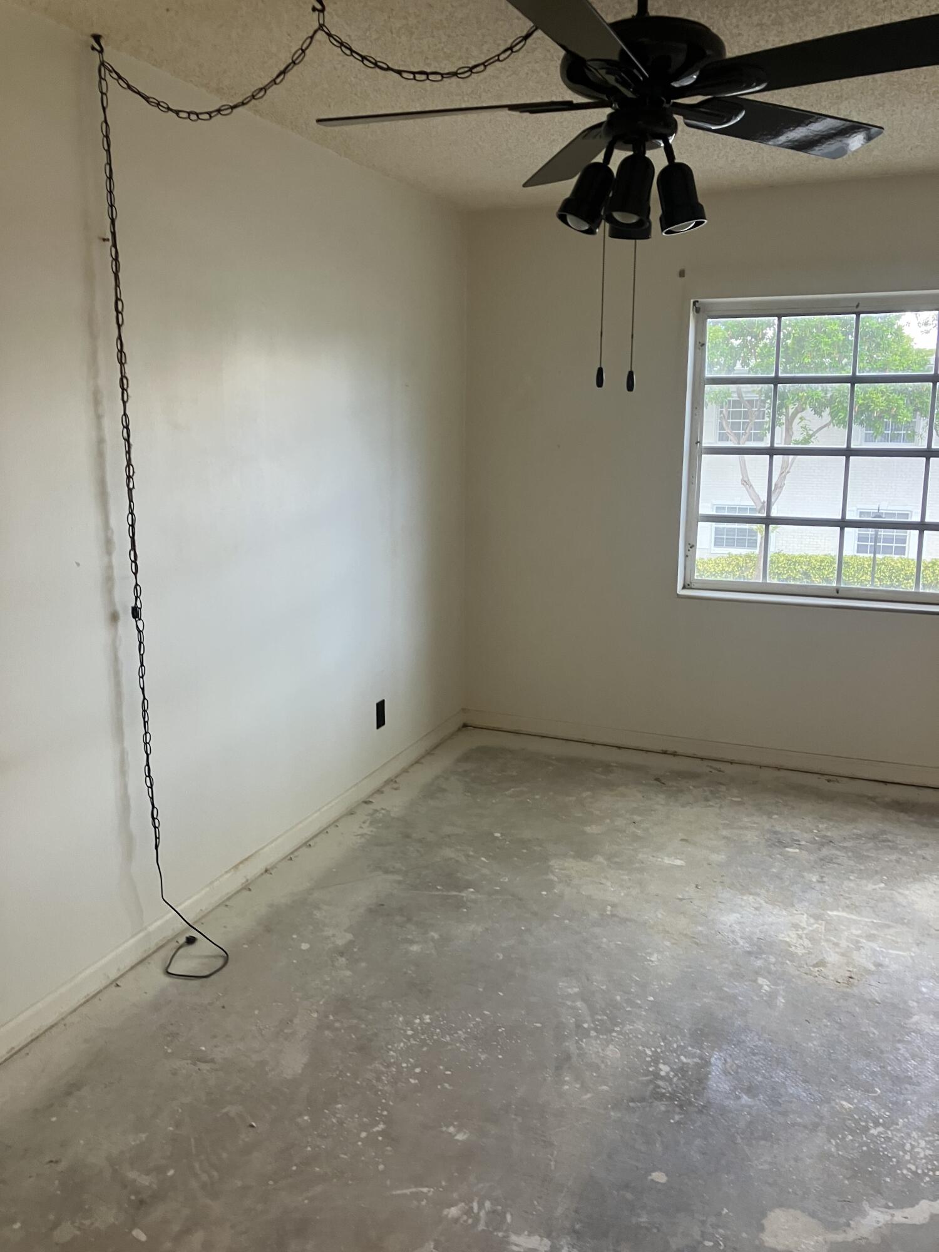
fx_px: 1013
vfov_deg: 63.4
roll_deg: -1.2
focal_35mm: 28
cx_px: 470
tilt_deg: -10.9
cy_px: 626
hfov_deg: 49.7
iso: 80
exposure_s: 1/60
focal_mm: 3.99
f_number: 1.8
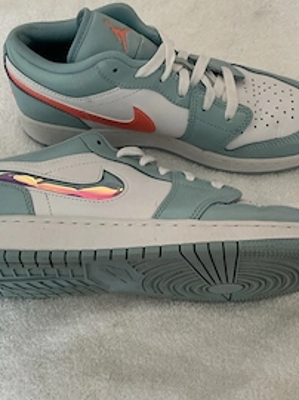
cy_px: 188
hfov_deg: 33.5
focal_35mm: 43
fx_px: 496
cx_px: 145
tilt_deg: -61.6
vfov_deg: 43.9
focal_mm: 3
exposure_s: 1/50
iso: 64
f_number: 1.8
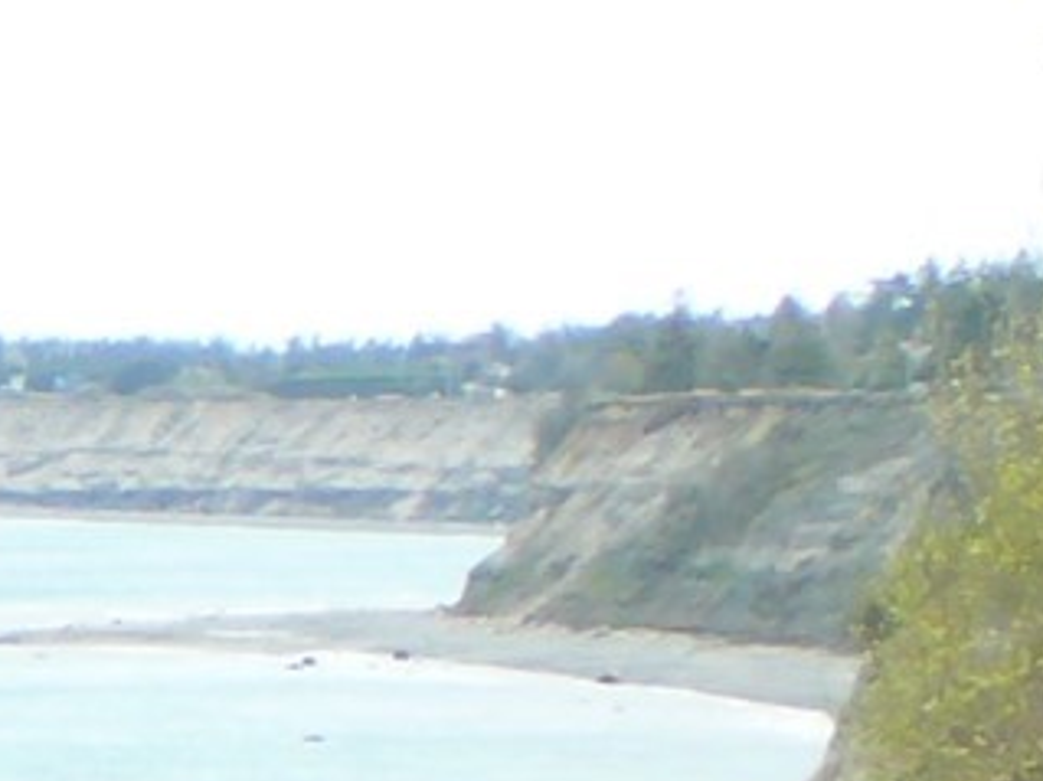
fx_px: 9819
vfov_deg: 4.6
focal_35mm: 326
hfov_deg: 5.9
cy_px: 703
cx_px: -1082
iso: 80
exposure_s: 1/100
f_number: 3.6
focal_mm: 9.7
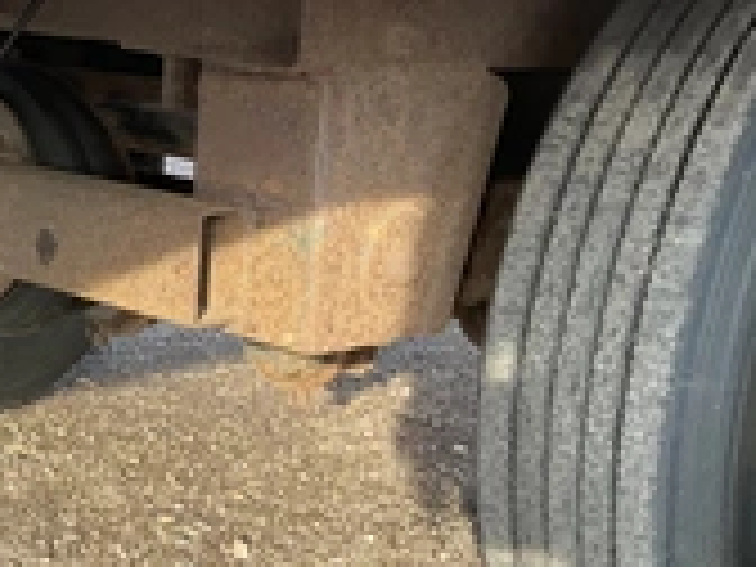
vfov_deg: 21.3
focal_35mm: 69
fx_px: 1507
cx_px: 108
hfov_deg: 27.4
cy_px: 274
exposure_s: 1/153
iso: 32
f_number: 1.8
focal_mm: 3
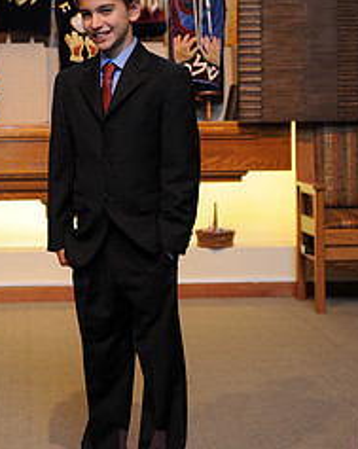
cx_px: 105
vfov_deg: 19.5
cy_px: 165
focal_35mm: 98
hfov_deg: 15.6
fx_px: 1300
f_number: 4
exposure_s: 1/50
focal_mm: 55
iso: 500
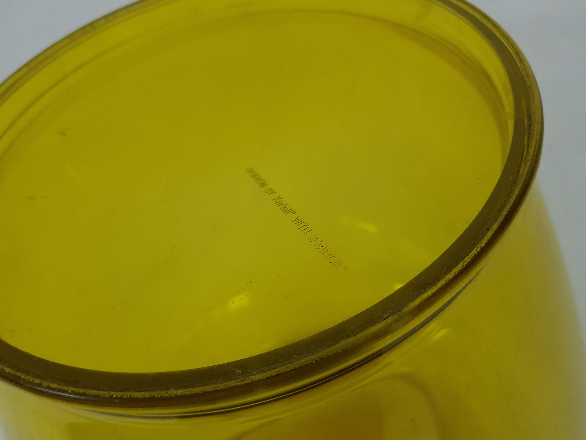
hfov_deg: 67.3
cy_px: 220
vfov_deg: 53.1
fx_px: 440
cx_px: 293
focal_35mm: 26
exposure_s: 1/50
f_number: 1.7
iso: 125
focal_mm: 4.2
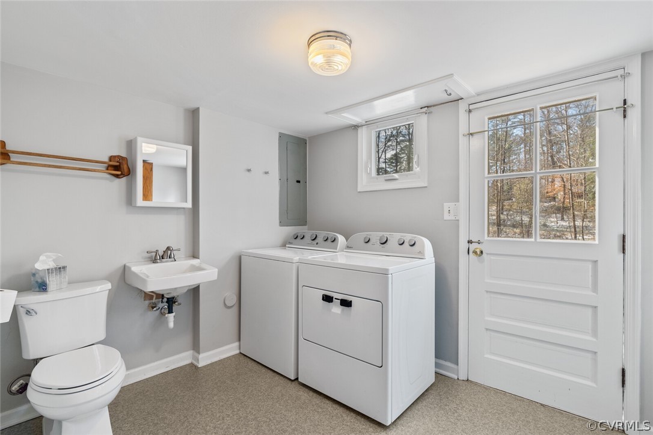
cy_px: 218
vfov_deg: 70.4
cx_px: 326
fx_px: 308
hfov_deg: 93.3
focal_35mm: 17
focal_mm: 17
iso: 640
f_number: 7.1
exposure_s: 1/5
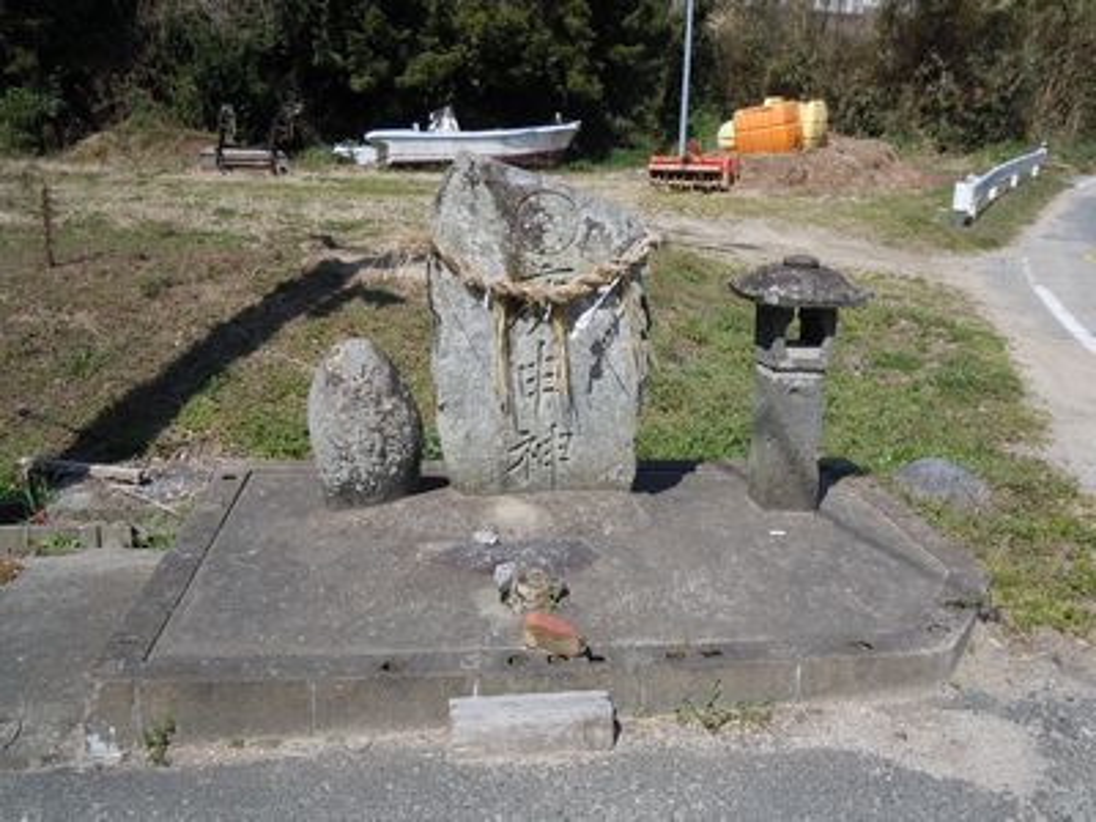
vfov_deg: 42.9
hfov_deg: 55.4
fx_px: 1045
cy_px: 411
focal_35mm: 33
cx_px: 548
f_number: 4
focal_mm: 5.9
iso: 100
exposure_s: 1/800
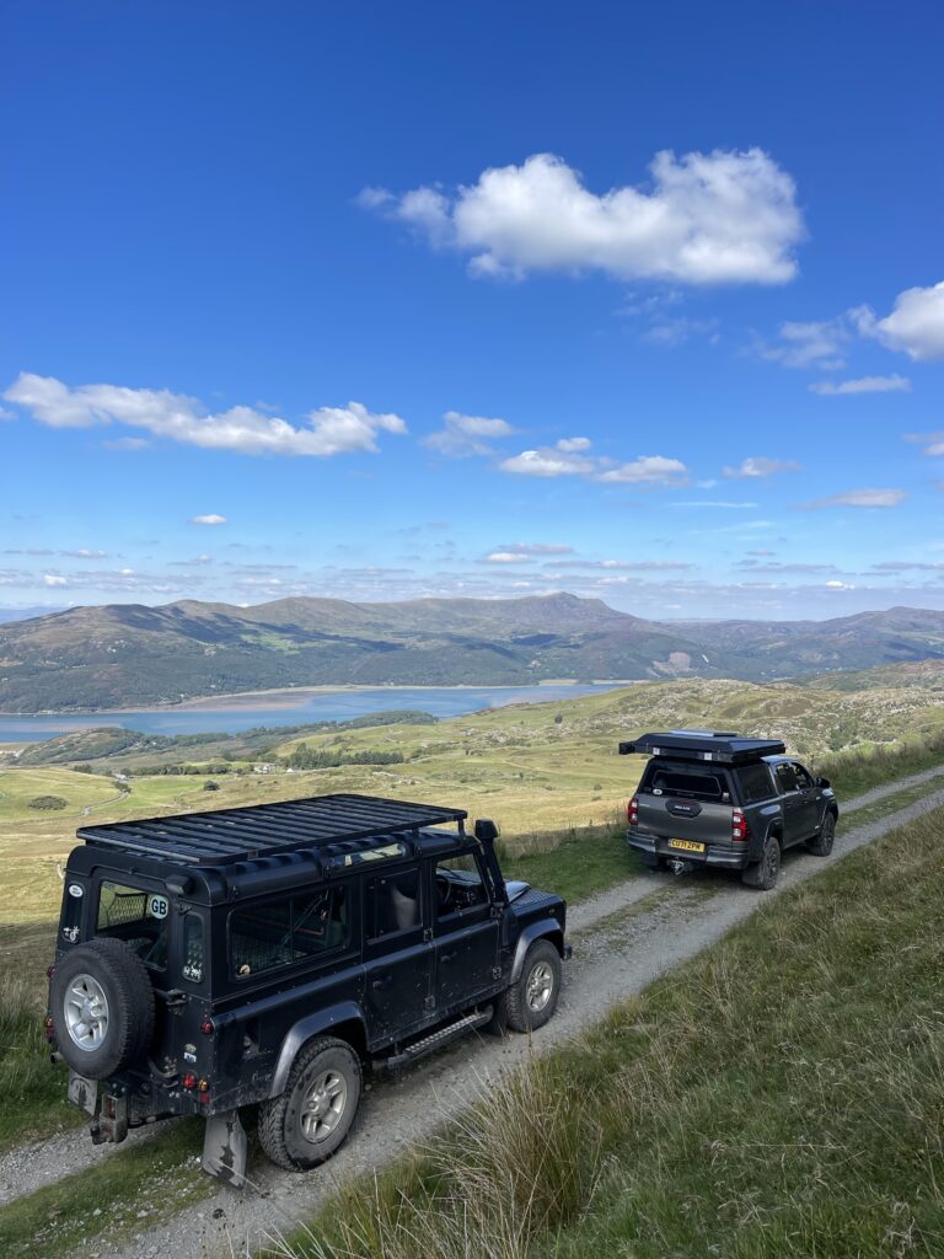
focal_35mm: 26
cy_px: 630
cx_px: 472
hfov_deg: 53.1
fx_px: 945
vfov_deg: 67.3
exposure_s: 1/3922
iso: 32
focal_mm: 5.1
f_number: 1.6
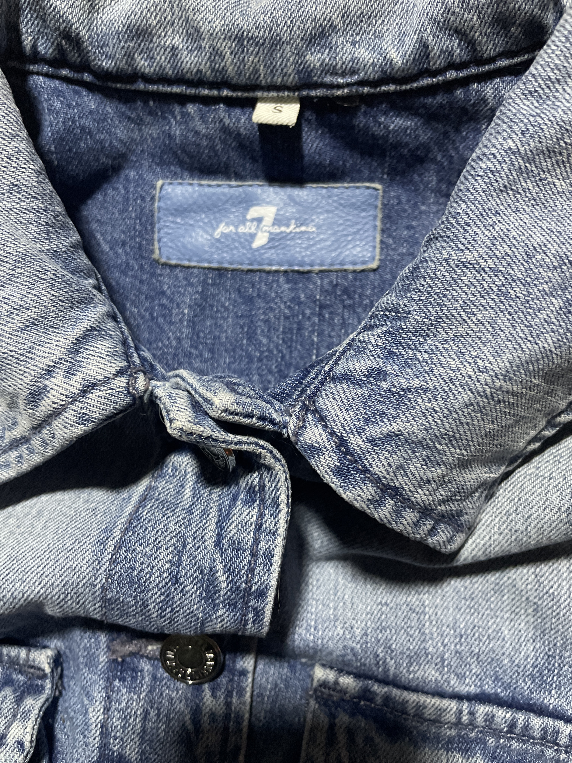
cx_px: 286
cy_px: 382
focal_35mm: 26
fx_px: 573
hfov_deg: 53.1
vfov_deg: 67.3
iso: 500
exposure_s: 1/25
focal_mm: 4.2
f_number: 1.6
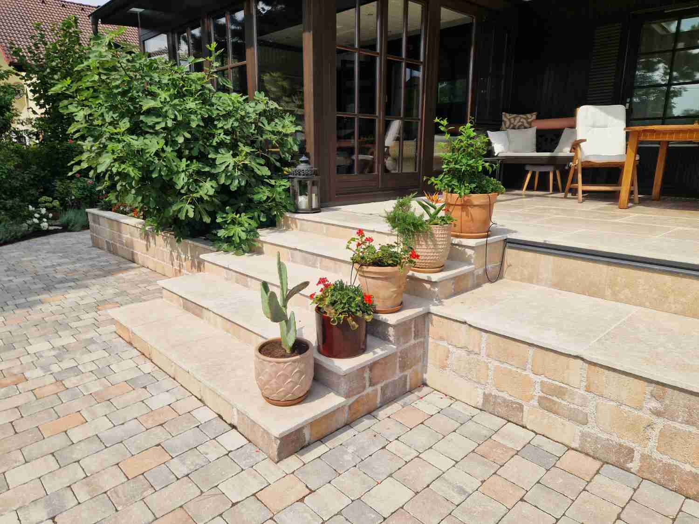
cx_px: 350
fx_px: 464
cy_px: 262
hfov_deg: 73.9
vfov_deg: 58.9
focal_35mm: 23
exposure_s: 1/2376
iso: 50
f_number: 1.8
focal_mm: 5.4
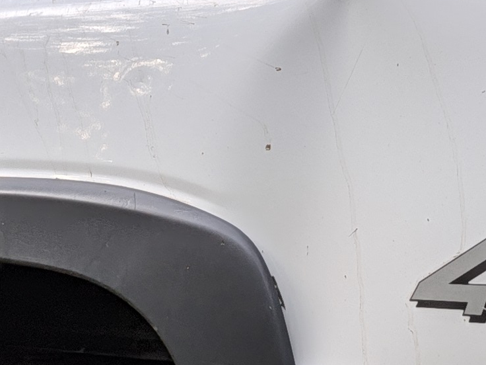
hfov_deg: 15.8
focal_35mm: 125
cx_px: 190
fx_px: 1755
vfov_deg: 11.6
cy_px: 442
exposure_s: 1/410
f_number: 1.7
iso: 15
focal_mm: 5.28
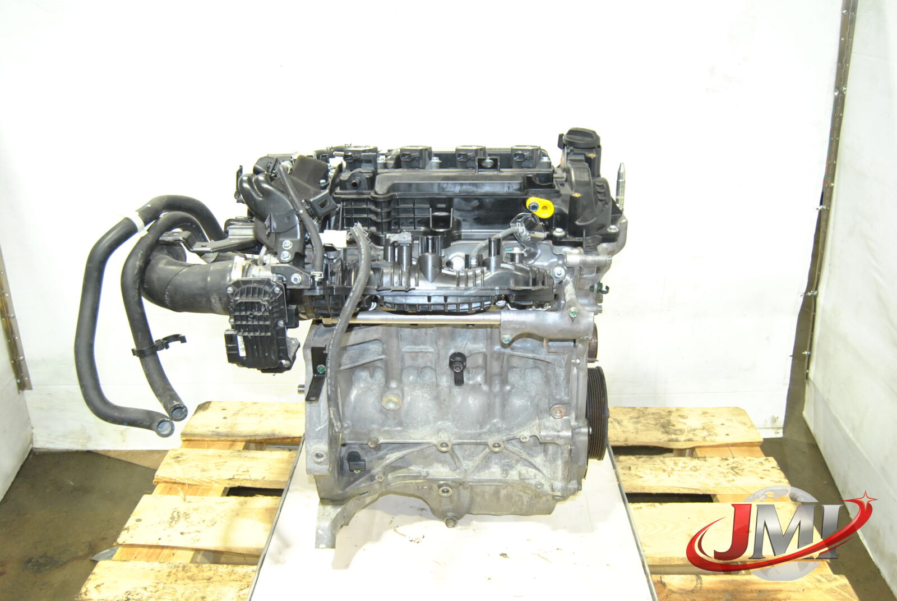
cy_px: 300
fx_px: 748
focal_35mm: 30
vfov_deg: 43.7
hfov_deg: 61.9
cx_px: 448
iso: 800
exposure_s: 1/60
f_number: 5
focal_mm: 20
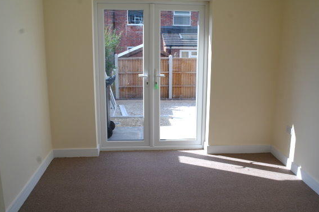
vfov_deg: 37.8
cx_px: 167
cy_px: 106
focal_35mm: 35
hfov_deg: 54.5
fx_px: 310
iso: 100
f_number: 10
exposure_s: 1/80
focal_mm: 19
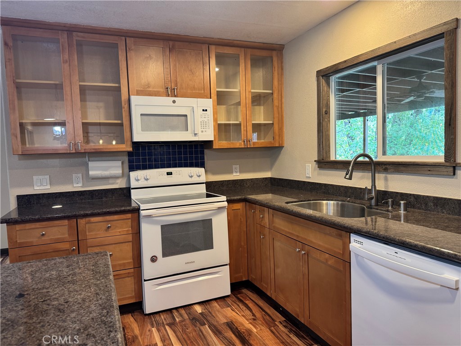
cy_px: 173
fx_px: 320
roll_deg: +2.1
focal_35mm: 24
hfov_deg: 71.6
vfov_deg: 56.8
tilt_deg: -4.9
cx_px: 230
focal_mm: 6.76
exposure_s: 1/60
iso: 125
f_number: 1.78
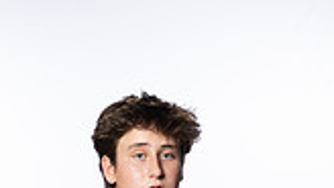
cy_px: 435
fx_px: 1195
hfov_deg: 15.9
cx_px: 122
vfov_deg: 8.3
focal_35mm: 135
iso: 640
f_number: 8
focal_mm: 47
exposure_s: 1/250
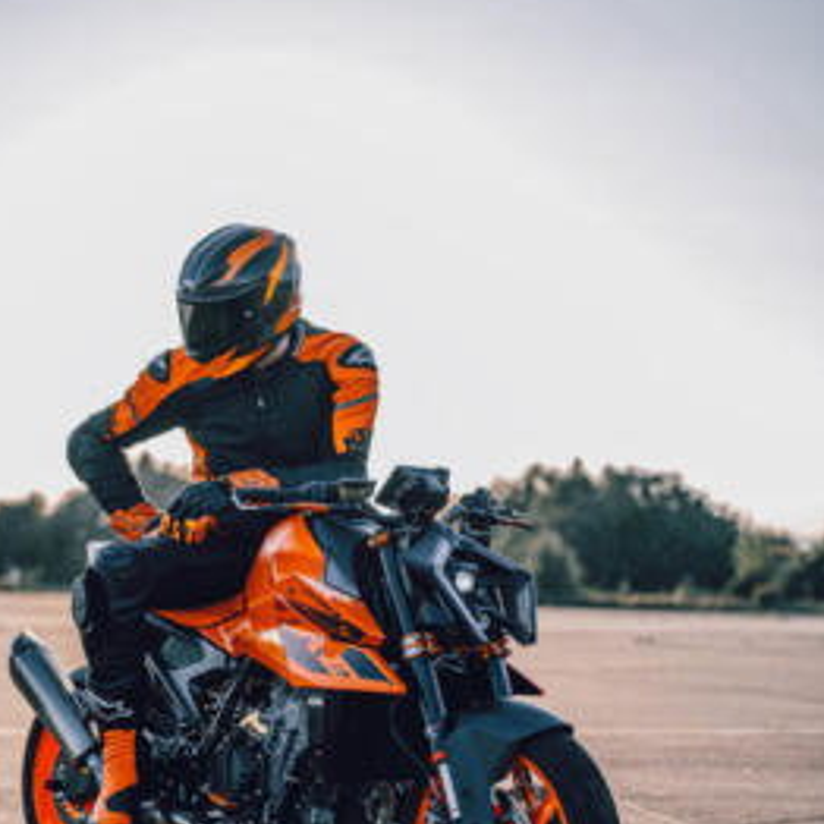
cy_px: 613
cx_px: 307
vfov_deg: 21.2
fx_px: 2181
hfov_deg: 21.3
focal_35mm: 81
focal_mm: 50
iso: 250
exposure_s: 1/2500
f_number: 1.8
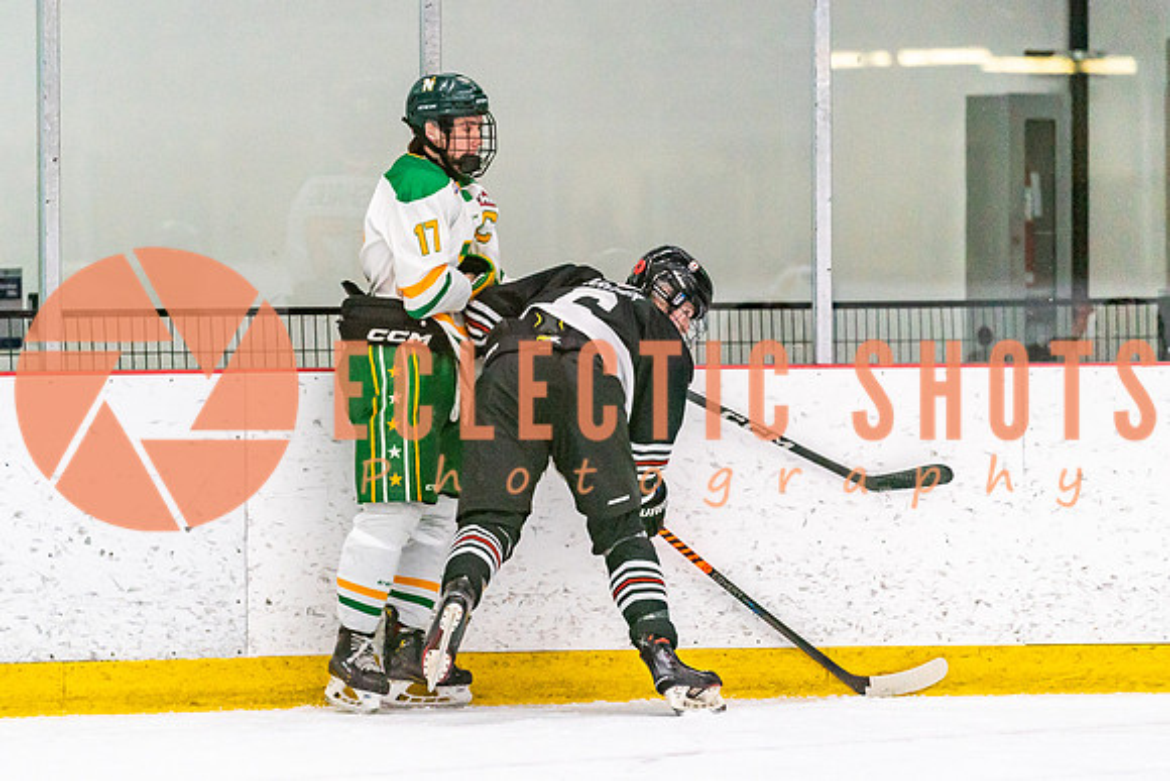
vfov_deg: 4.6
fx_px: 9719
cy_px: 391
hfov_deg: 6.9
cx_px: 485
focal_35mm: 299
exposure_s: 1/1250
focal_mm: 200
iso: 3200
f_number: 2.8
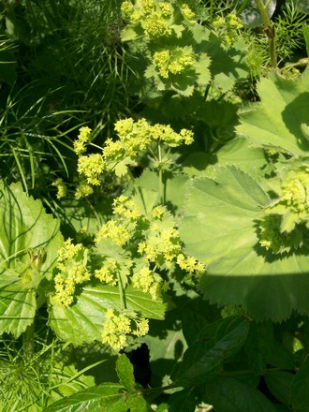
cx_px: 154
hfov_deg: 39.7
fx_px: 428
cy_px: 206
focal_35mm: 36
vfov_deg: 51.4
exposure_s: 1/508
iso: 80
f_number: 4.8
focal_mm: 6
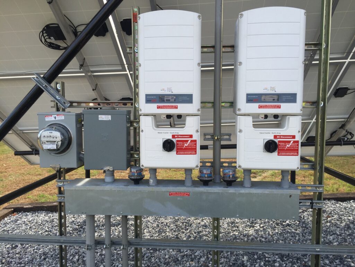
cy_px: 134
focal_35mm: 29
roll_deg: -1.7
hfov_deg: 61.7
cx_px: 178
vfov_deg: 48.2
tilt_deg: -3.9
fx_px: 297
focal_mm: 4.15
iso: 32
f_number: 2.2
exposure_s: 1/694
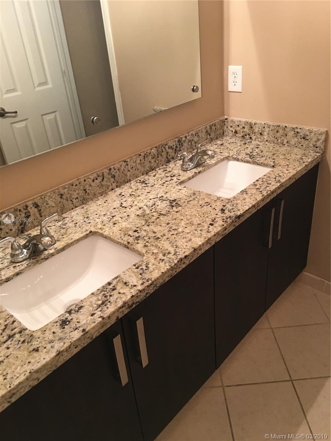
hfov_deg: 48.2
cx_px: 166
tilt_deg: -28.4
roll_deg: +3.3
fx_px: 370
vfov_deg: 61.7
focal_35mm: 29
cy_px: 220
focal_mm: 4.15
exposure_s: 1/15
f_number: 2.2
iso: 64
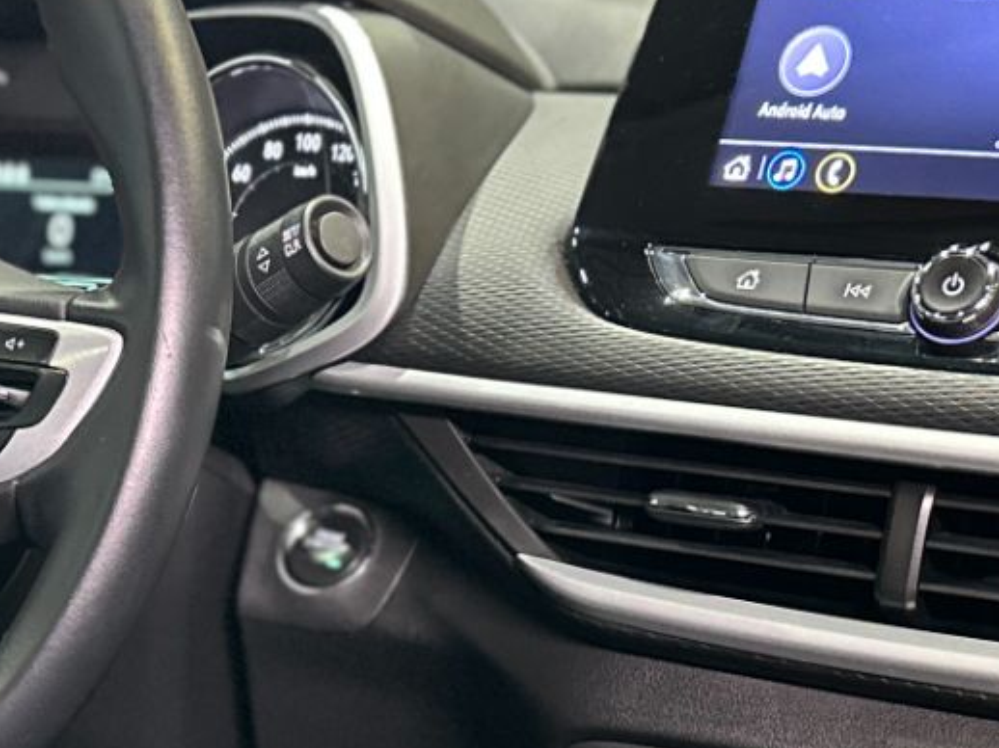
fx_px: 2567
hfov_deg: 21.7
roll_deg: +1.2
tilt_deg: -18.8
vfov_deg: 16.3
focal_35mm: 89
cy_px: 715
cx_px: 154
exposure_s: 1/60
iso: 800
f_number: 1.78
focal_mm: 6.86
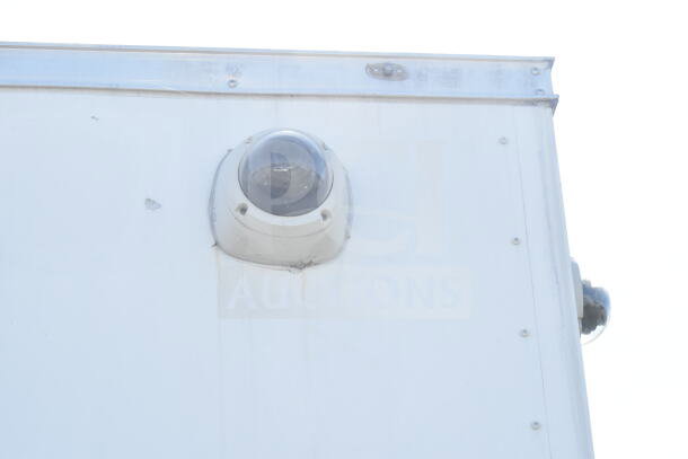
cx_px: 344
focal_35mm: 82
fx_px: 1577
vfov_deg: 16.6
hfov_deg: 24.6
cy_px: 230
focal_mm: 55
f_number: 13
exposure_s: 1/640
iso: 1600
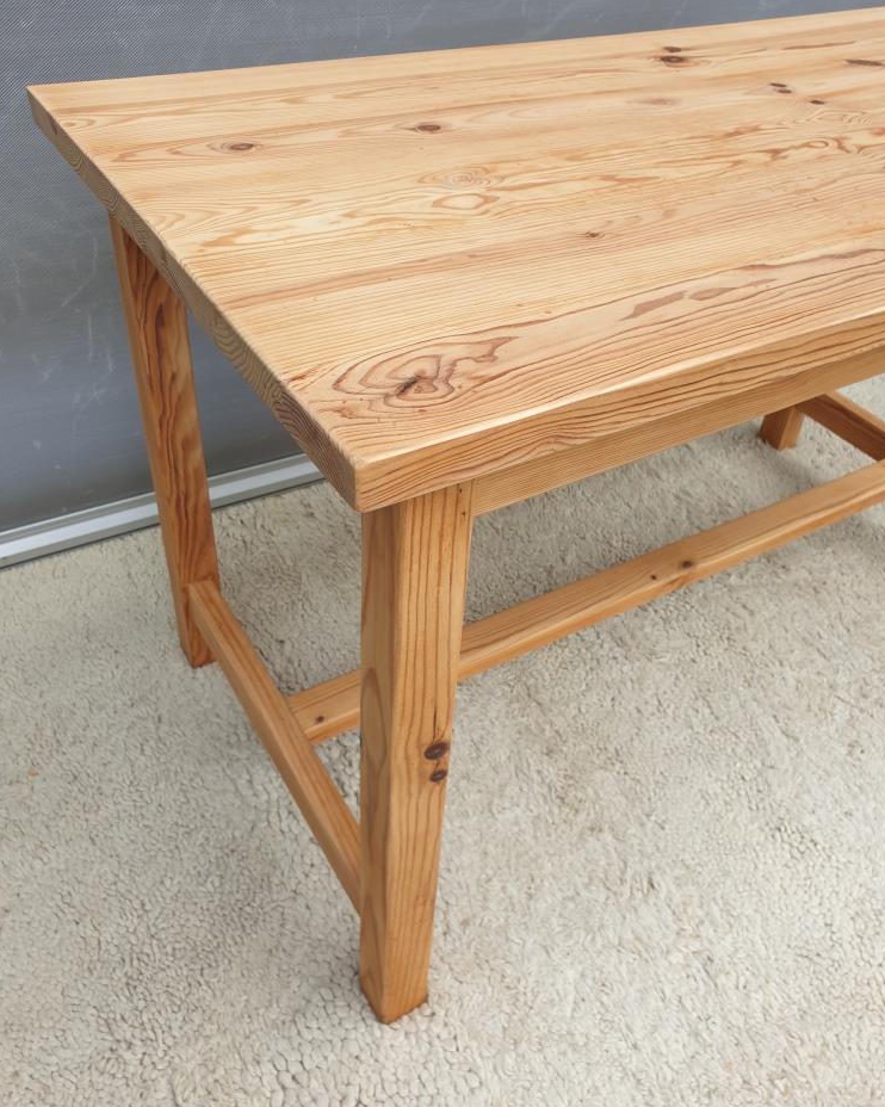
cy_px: 497
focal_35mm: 28
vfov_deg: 62.1
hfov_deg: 51.5
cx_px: 452
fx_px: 917
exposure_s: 1/137
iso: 50
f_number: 2.4
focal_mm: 4.3
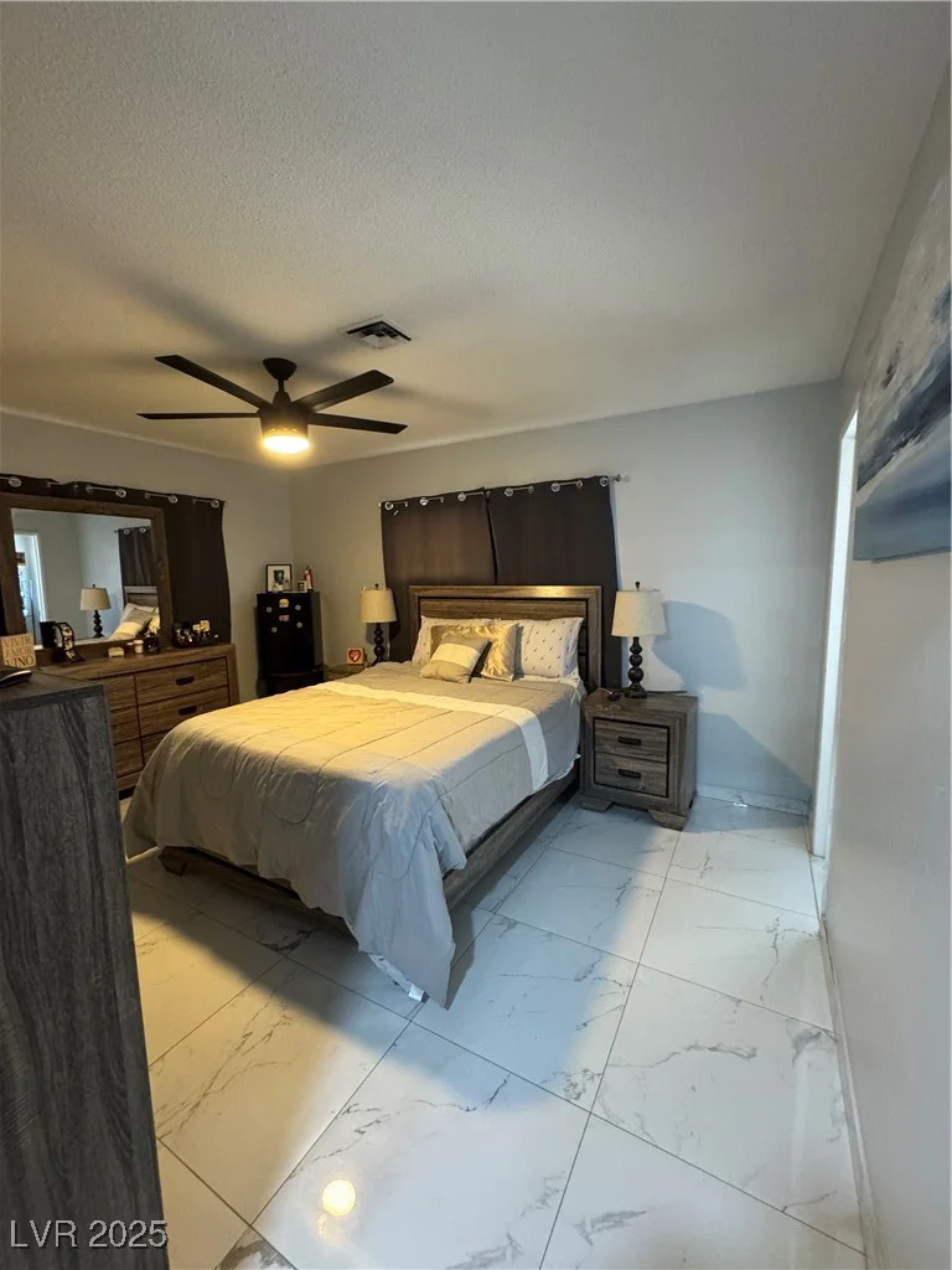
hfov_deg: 85.7
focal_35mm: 14
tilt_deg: -7.3
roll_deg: +1.5
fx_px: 513
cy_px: 635
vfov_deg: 102.1
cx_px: 476
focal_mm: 2.22
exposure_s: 1/60
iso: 800
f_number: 2.2
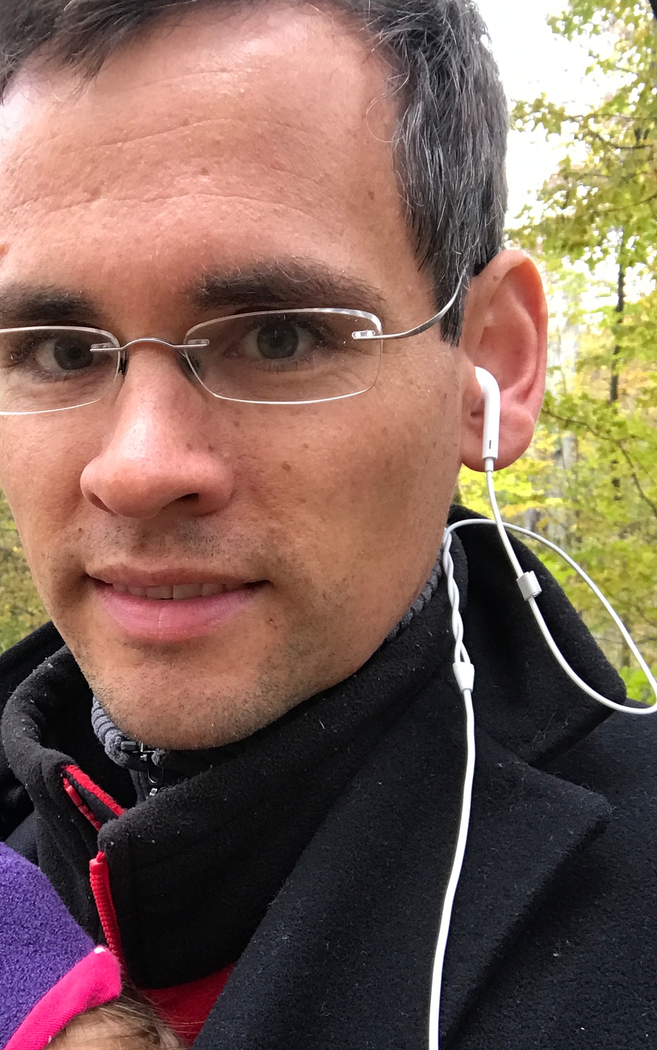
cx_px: 146
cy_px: 690
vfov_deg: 43.0
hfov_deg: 27.5
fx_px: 1317
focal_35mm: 46
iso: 80
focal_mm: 2.87
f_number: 2.2
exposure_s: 1/33
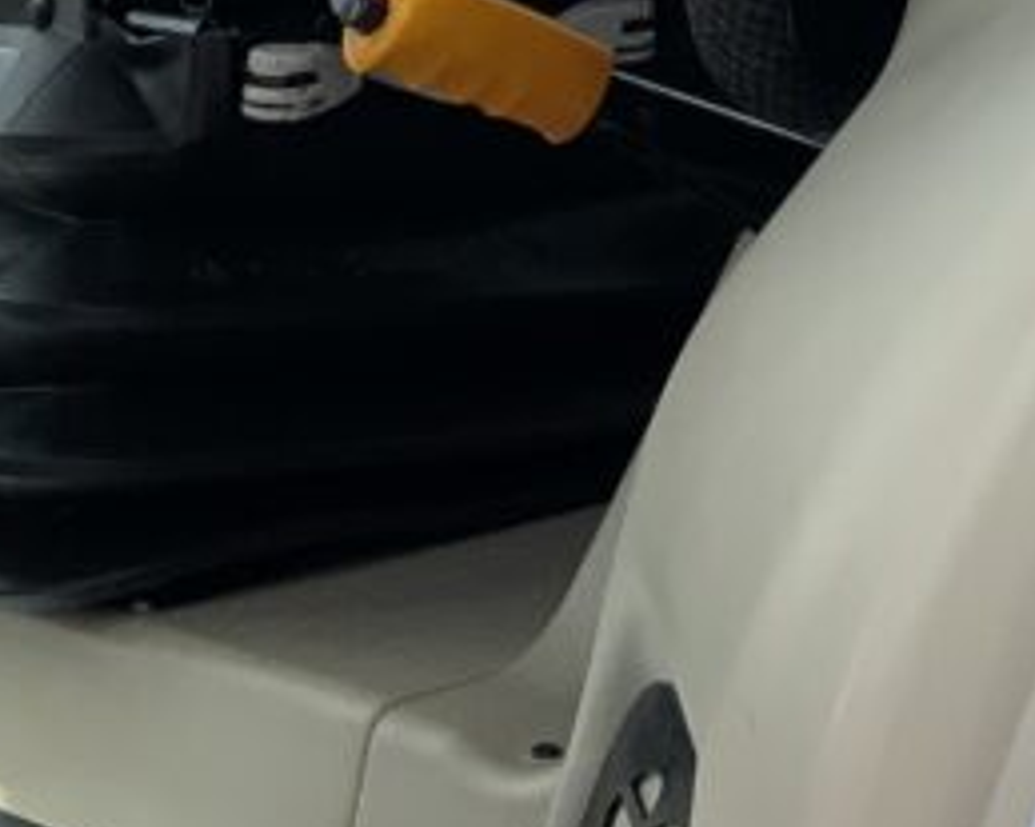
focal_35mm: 112
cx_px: 979
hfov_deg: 16.9
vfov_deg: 12.5
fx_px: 3429
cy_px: -683
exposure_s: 1/1195
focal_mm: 3
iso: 16
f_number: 1.8
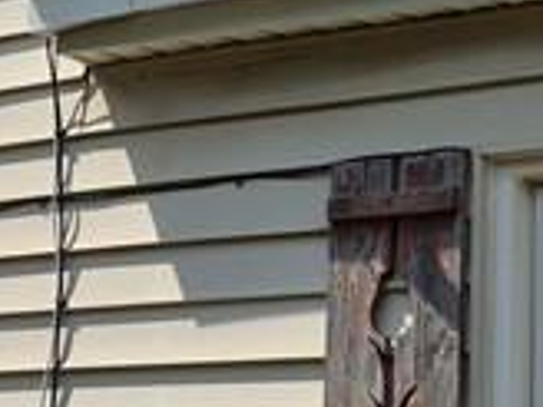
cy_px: 169
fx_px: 2259
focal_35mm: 144
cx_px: -33
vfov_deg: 10.3
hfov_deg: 13.5
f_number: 1.8
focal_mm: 5.4
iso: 64
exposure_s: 1/7696
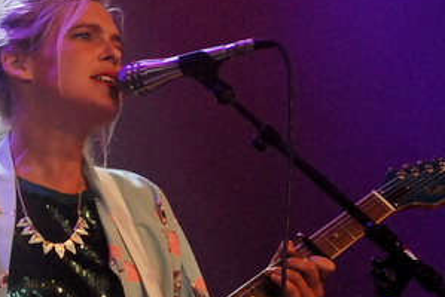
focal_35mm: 199
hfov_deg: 10.3
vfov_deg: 6.9
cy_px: 286
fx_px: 2462
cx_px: 183
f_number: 5
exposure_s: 1/160
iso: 1600
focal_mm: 62
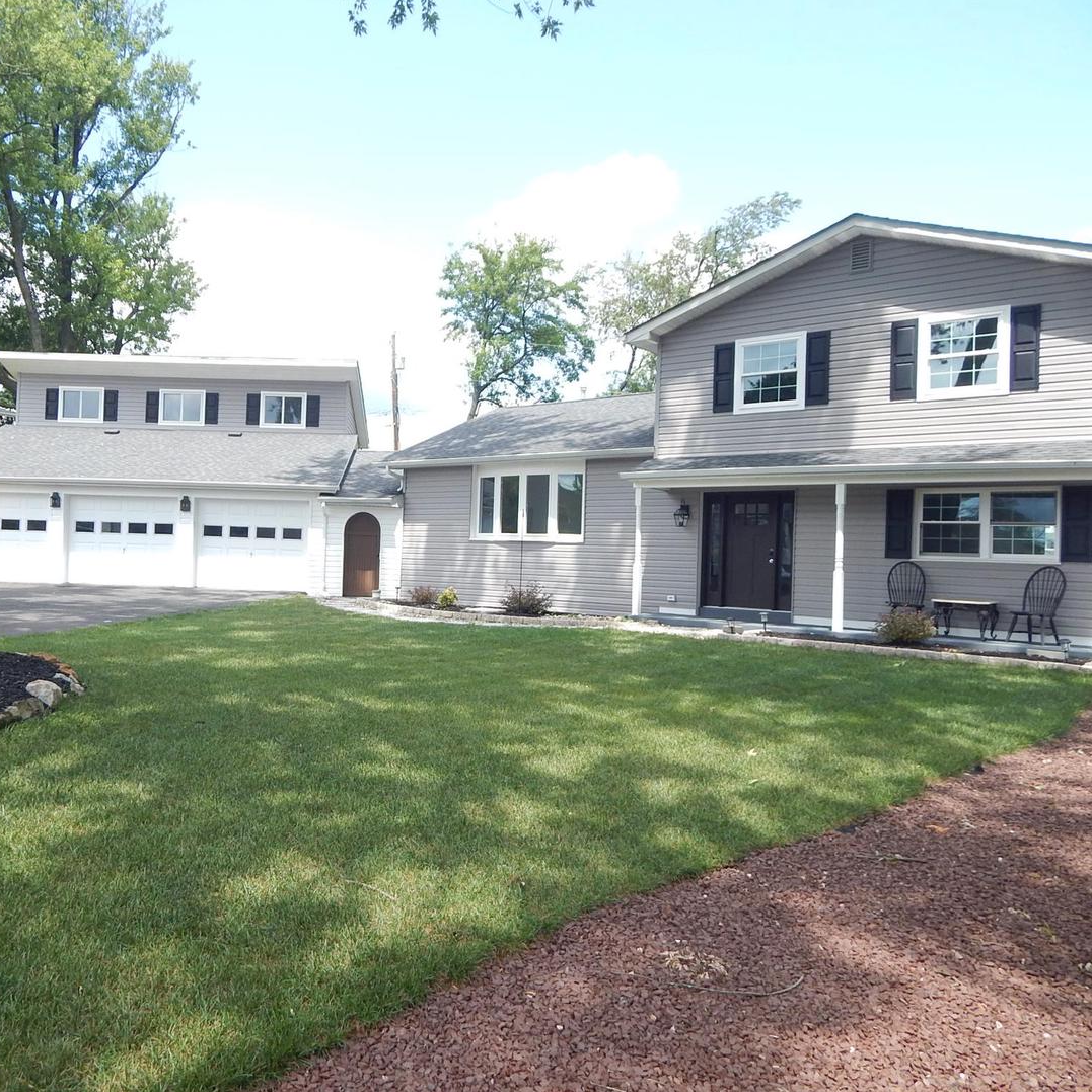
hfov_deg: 60.0
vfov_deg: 60.9
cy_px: 545
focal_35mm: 26
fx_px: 928
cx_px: 395
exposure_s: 1/500
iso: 125
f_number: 3
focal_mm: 4
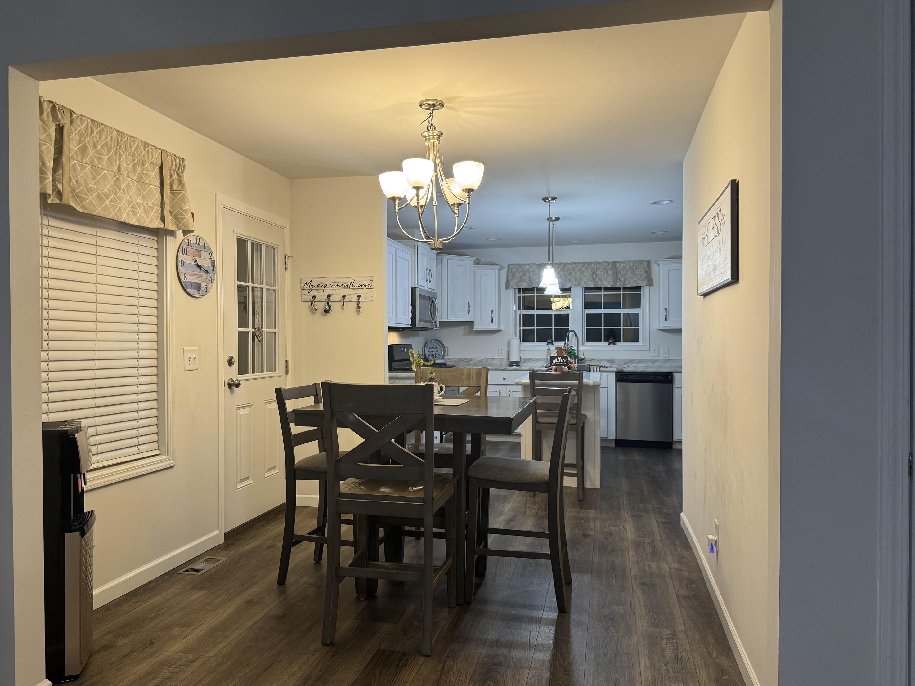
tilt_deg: -0.5
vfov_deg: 54.9
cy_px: 344
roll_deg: +0.2
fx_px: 661
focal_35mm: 25
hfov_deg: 69.4
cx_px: 451
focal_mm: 6.76
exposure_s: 1/60
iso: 160
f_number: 1.78
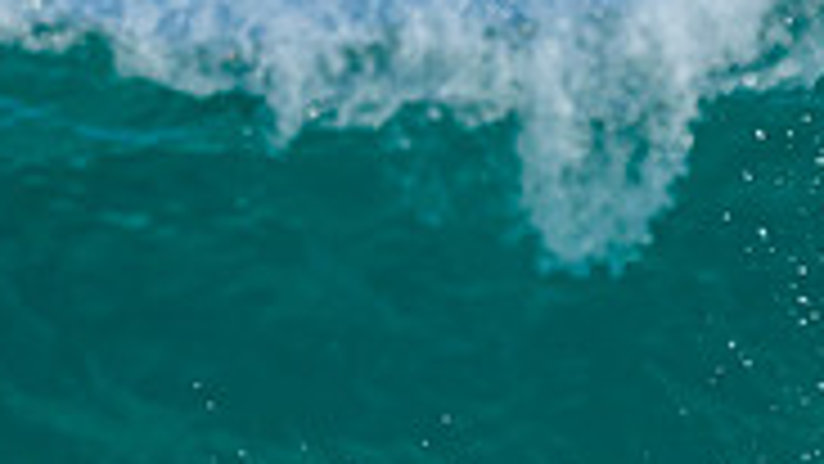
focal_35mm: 3652
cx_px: 583
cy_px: 614
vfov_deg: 0.3
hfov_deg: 0.6
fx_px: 79805
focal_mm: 800
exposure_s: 1/2000
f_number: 6.3
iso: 320
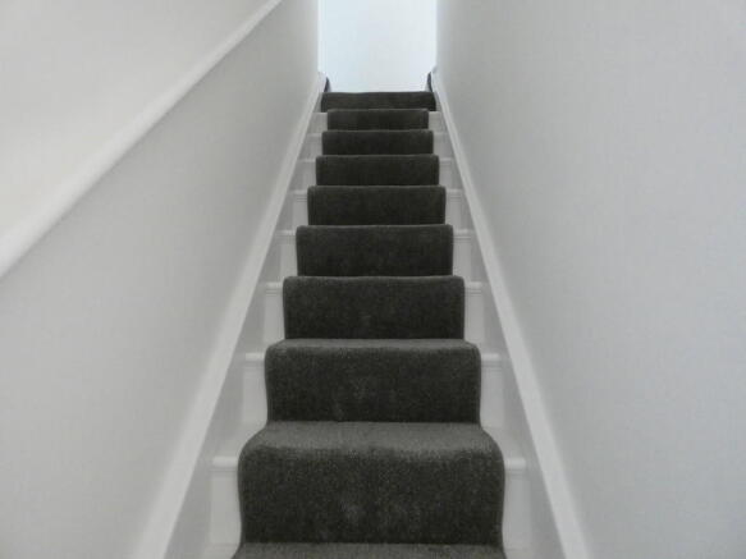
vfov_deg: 66.0
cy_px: 280
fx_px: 431
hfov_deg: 81.8
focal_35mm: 20
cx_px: 373
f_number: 2.8
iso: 1600
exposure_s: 1/30
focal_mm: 3.6
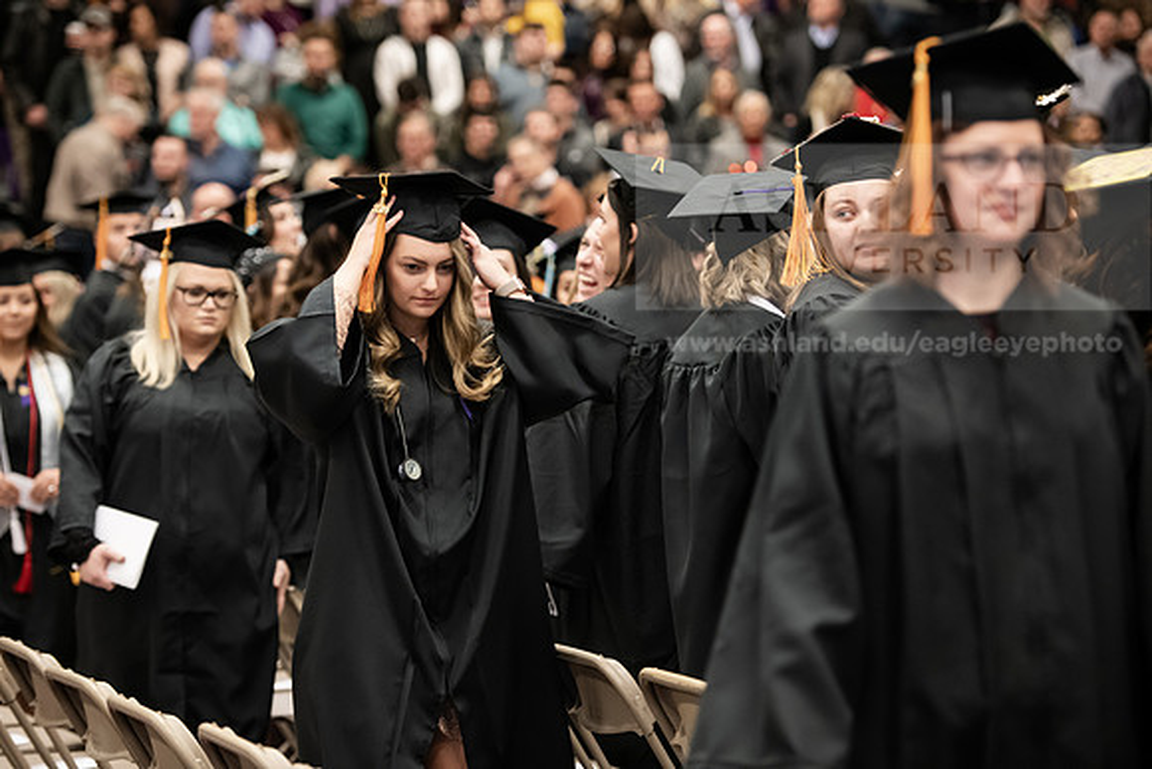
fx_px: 3713
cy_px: 384
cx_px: 576
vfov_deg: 11.8
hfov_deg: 17.6
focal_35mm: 116
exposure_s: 1/200
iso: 2000
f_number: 3.2
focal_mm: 116
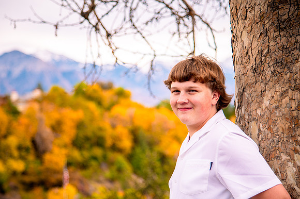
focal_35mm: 102
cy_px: 117
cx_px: 134
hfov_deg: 19.9
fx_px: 853
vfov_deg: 13.3
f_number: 4
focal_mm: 86
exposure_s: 1/200
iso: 200
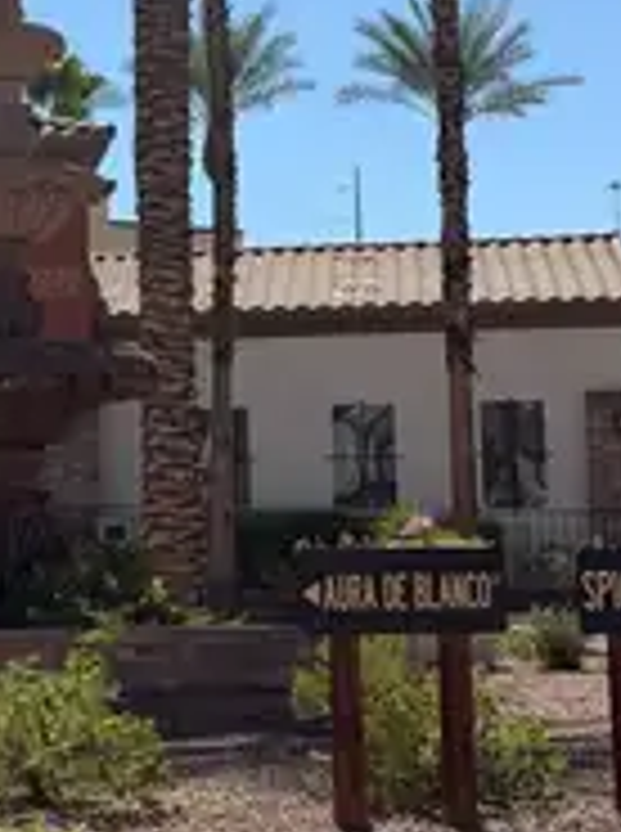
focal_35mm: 104
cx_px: -36
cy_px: 301
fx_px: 2496
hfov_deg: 13.9
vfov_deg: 18.9
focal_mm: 6.76
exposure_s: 1/5587
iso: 64
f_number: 1.78
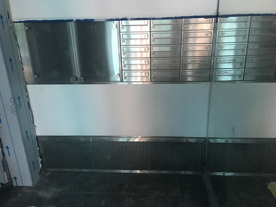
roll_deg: +2.0
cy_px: 104
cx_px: 138
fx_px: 231
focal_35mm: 29
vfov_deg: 48.2
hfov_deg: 61.7
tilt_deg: -20.2
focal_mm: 4.15
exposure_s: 1/8
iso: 100
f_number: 2.2
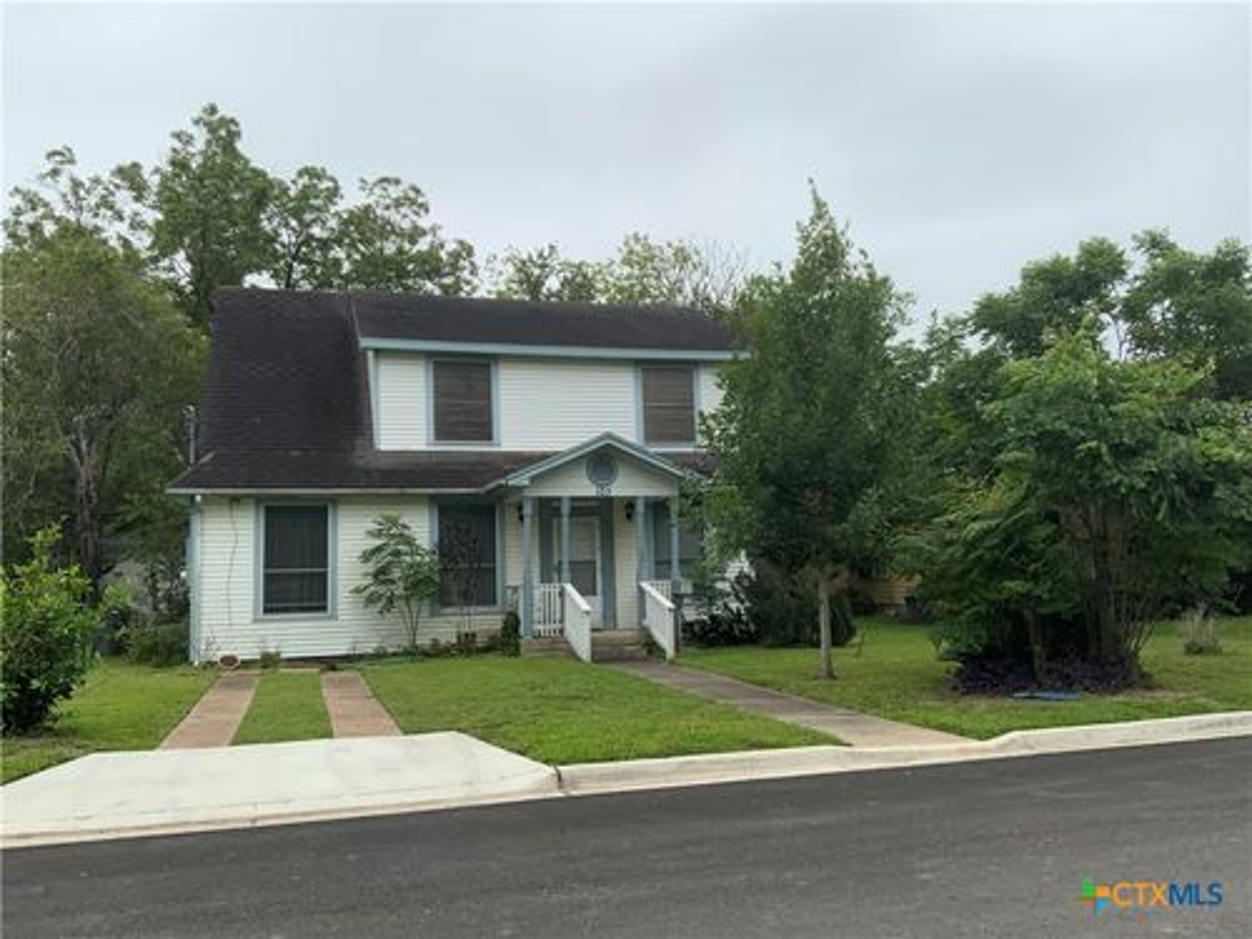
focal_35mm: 29
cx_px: 626
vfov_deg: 48.2
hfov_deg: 61.7
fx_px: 1049
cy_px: 470
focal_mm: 3
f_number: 1.8
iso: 16
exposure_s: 1/978
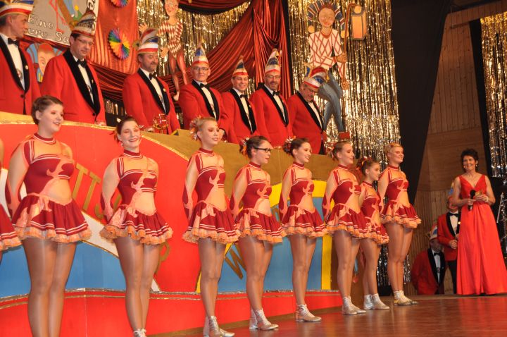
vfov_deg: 21.5
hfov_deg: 31.9
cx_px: 254
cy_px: 168
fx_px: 886
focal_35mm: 63
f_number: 4.2
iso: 400
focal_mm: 42
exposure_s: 1/80
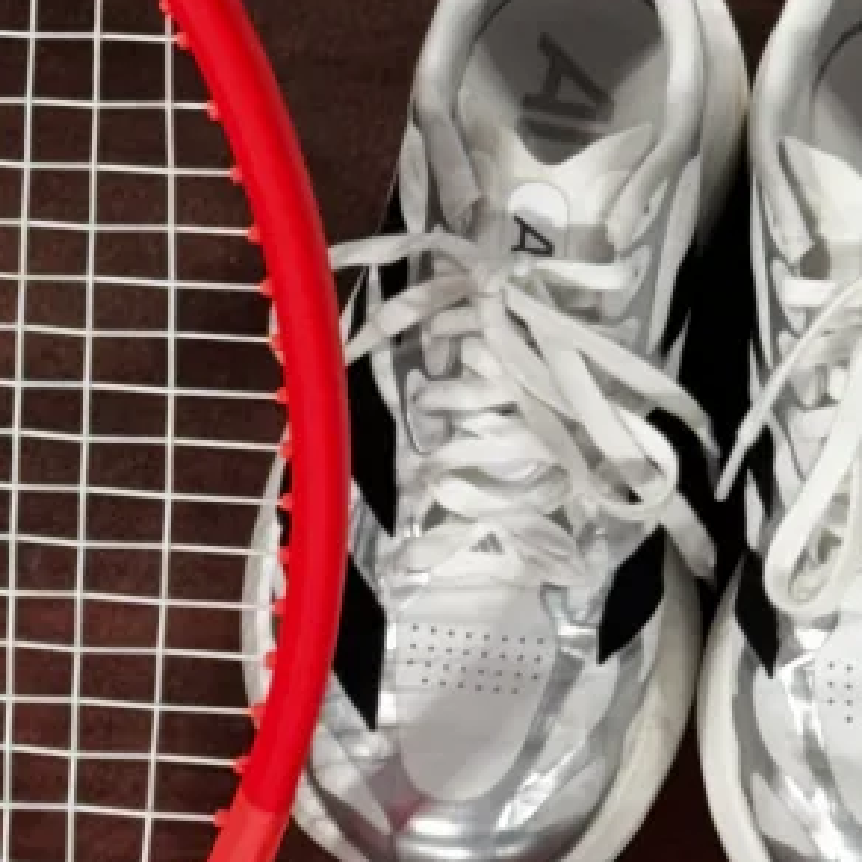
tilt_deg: -52.8
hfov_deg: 8.4
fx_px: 5888
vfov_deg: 8.2
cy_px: -487
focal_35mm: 209
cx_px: 703
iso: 50
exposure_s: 1/50
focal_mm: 6.76
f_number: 1.78
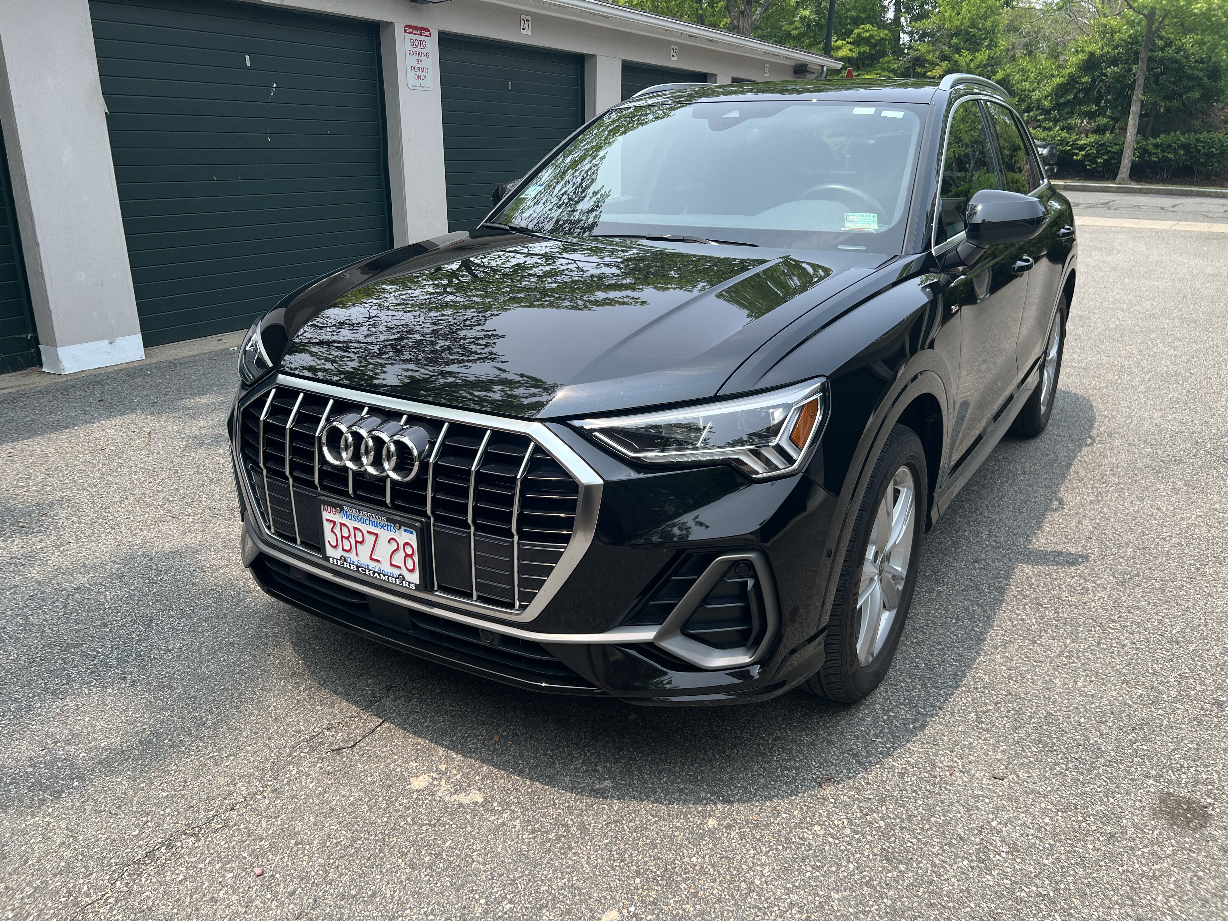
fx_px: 922
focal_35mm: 26
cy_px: 460
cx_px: 614
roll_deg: -0.2
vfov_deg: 53.1
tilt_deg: -19.5
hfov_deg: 67.3
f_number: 1.5
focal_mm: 5.7
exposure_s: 1/1266
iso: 50
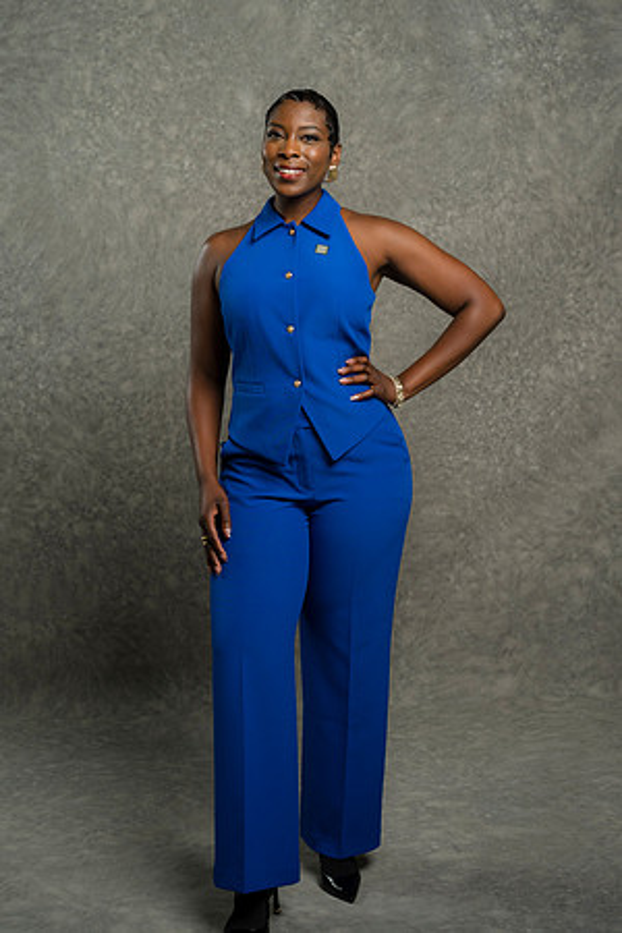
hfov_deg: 24.6
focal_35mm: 55
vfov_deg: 36.2
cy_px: 466
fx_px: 1425
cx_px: 311
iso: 125
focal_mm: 55
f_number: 4
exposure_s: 1/160
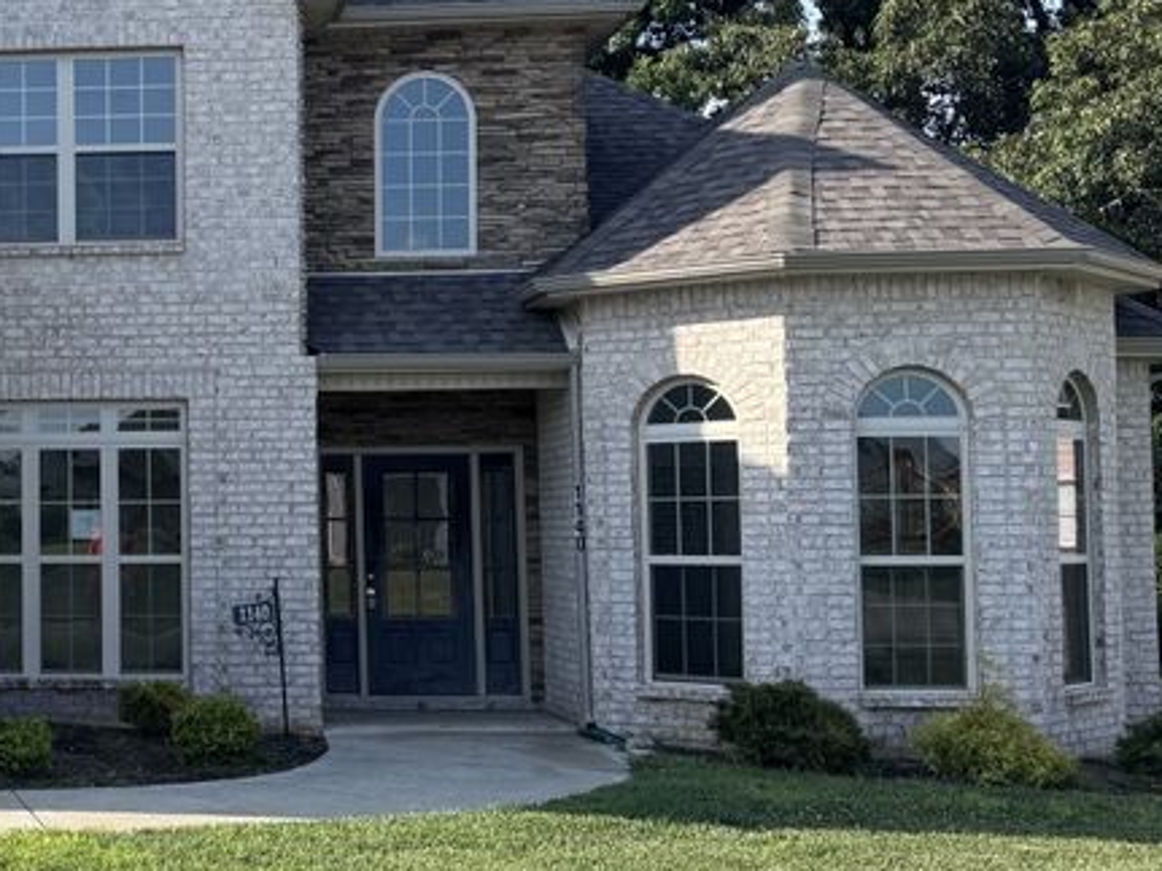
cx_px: -57
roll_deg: -0.2
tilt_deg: +2.1
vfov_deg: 25.6
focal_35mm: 57
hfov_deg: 30.8
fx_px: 1913
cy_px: 423
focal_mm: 6.76
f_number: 1.78
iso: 80
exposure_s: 1/2506
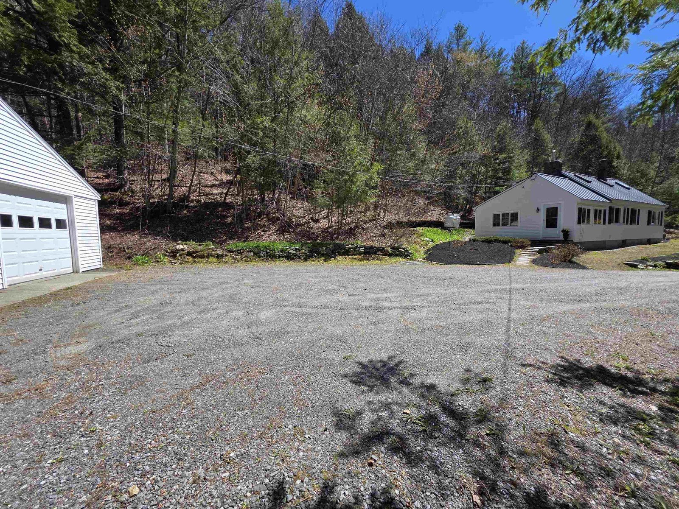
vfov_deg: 89.9
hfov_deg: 106.2
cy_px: 254
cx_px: 340
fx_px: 255
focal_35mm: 13
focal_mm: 2.2
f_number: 1.9
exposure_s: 1/1509
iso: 40
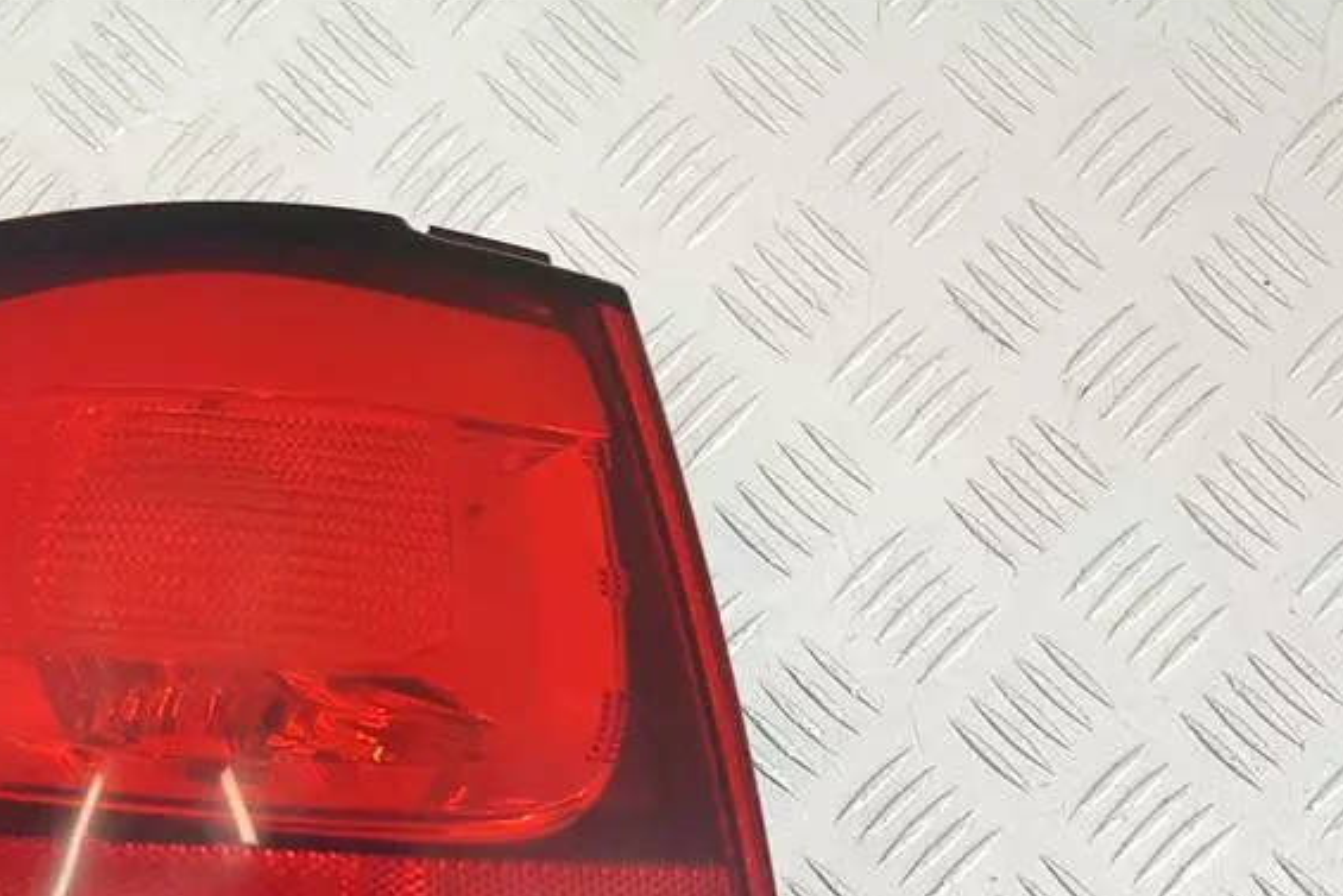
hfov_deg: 39.1
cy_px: 896
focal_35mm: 49
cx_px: 316
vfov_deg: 26.1
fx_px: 1828
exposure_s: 1/50
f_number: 1.7
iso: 50
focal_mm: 4.2
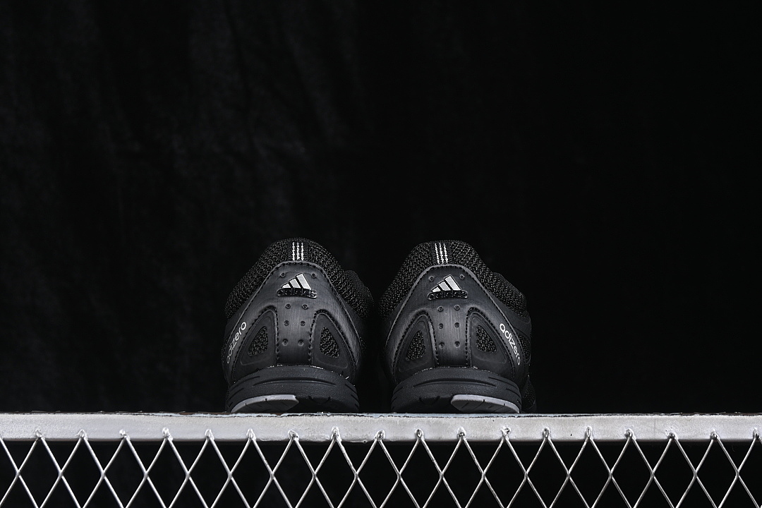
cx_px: 381
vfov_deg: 18.2
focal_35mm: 75
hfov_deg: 27.0
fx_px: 1587
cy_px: 254
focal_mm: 50
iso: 160
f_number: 6.3
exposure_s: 1/60
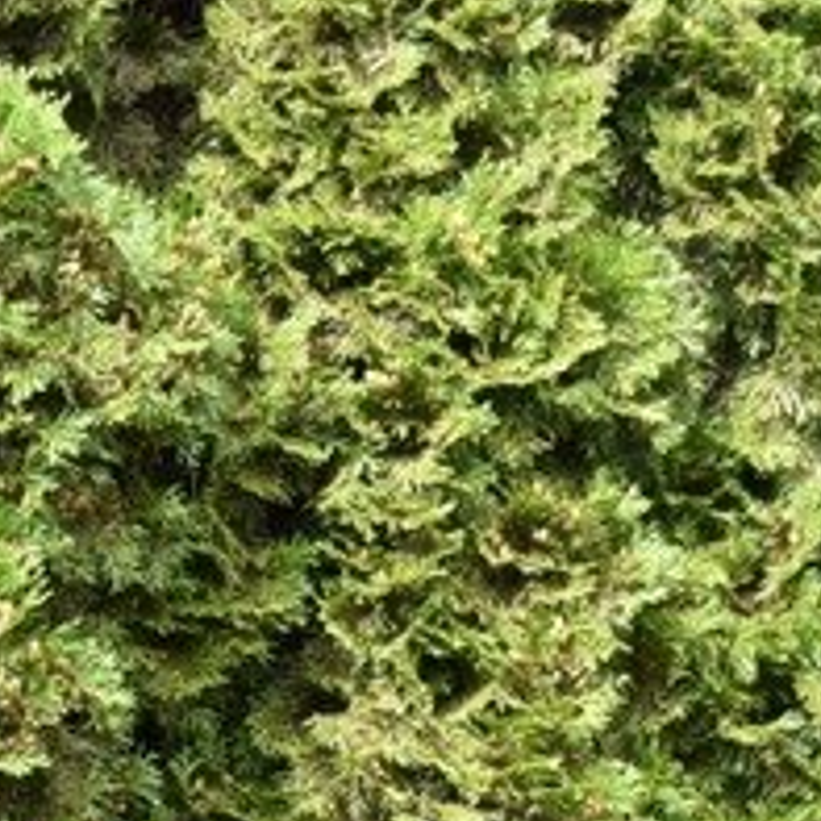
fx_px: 7299
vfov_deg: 5.8
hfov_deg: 6.1
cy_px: 2880
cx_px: -1442
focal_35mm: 272
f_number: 7.1
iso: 400
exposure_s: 1/200
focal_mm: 30
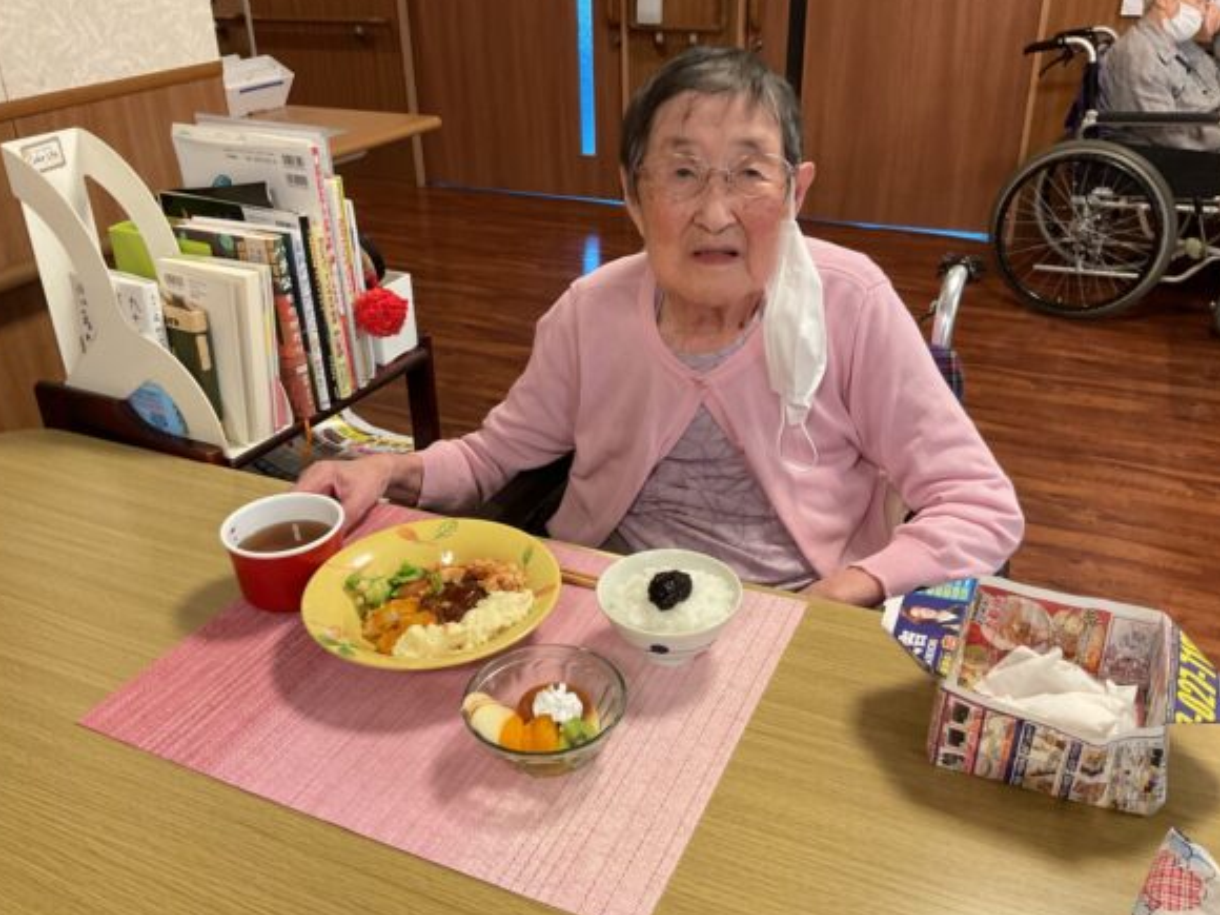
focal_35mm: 30
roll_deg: +2.7
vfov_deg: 46.8
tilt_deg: -27.9
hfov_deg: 60.0
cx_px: 602
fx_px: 1057
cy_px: 459
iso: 160
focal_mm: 3
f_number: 1.8
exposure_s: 1/60
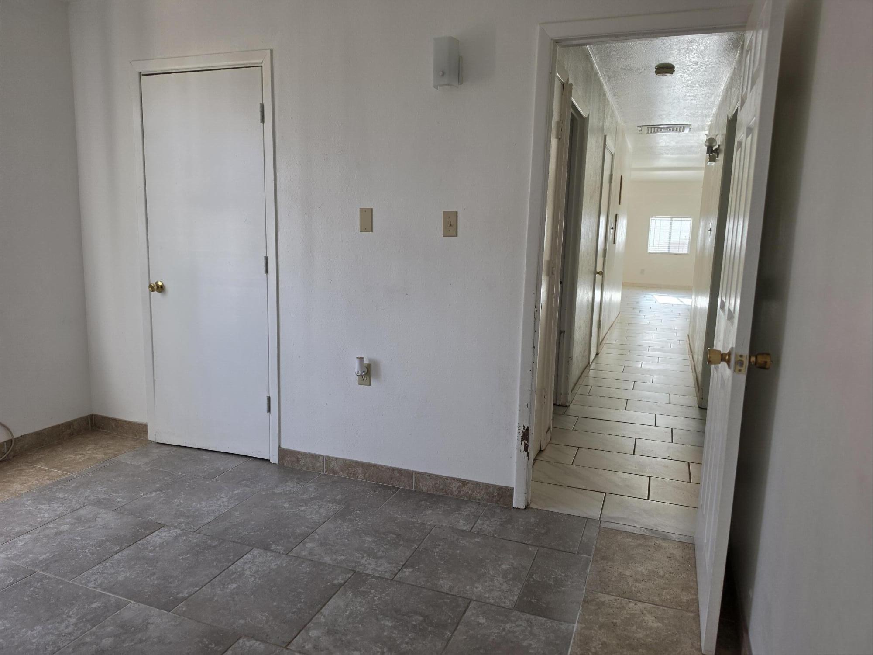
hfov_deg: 73.9
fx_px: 580
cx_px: 436
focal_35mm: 23
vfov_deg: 58.9
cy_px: 328
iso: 80
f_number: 1.4
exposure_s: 1/180
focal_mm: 6.5
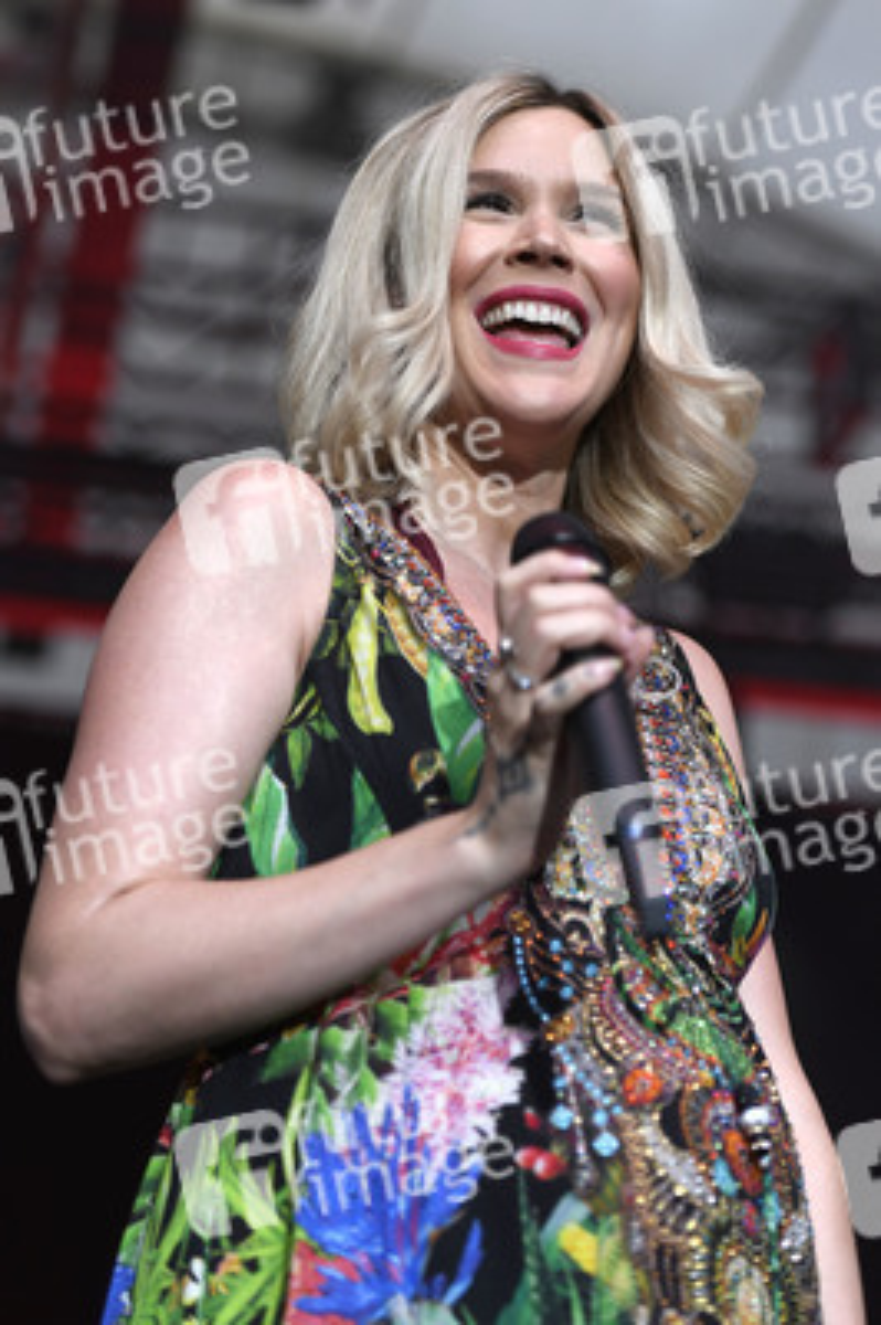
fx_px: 3309
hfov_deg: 15.2
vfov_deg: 22.6
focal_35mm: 90
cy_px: 662
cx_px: 440
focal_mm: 90
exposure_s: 1/320
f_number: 3.5
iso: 640
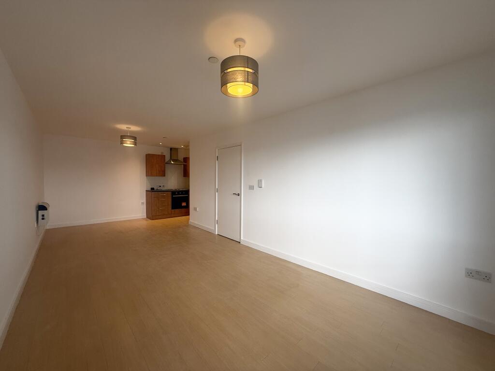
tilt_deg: -1.4
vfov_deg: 85.7
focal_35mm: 14
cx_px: 248
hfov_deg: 102.1
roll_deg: -0.6
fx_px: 200
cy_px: 186
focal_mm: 2.22
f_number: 2.2
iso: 64
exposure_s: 1/99
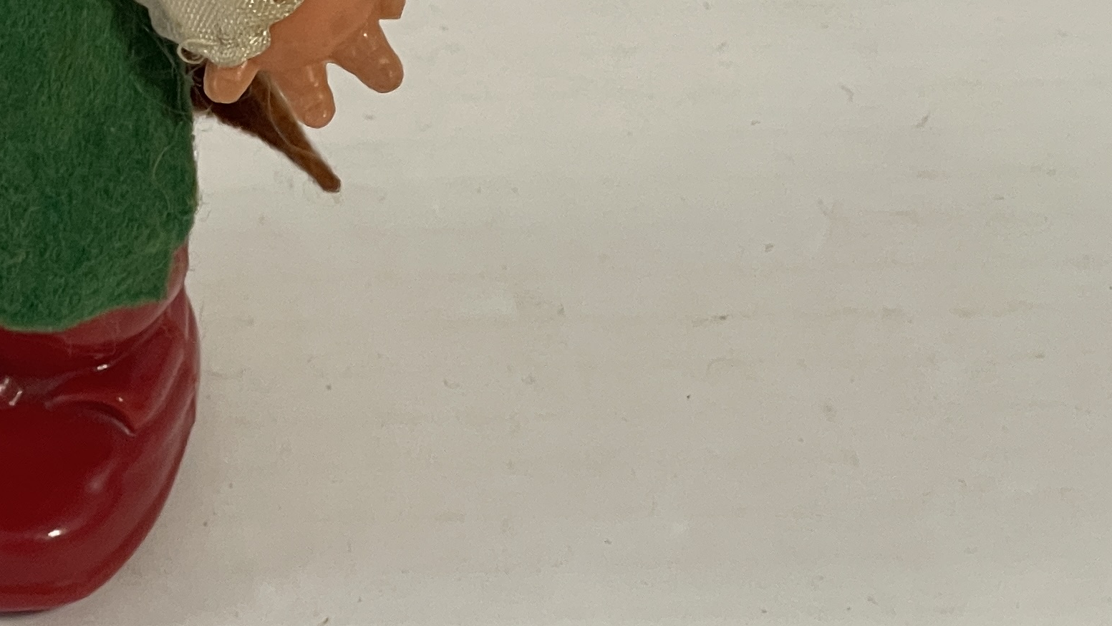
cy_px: -224
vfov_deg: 6.6
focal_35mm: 181
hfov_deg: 11.6
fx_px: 5338
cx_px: -314
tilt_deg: -38.1
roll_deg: +1.8
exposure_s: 1/50
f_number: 2.2
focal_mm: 7.5
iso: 160
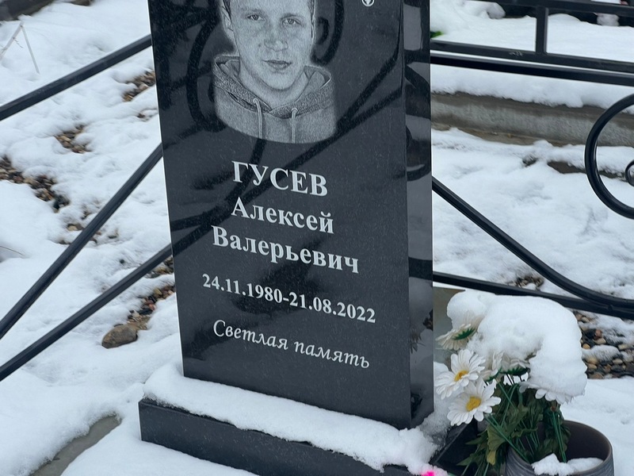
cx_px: 317
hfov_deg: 25.3
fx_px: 1410
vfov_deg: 19.1
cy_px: 238
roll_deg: -1.1
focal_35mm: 77
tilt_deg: -22.9
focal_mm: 9
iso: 40
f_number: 2.8
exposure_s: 1/99
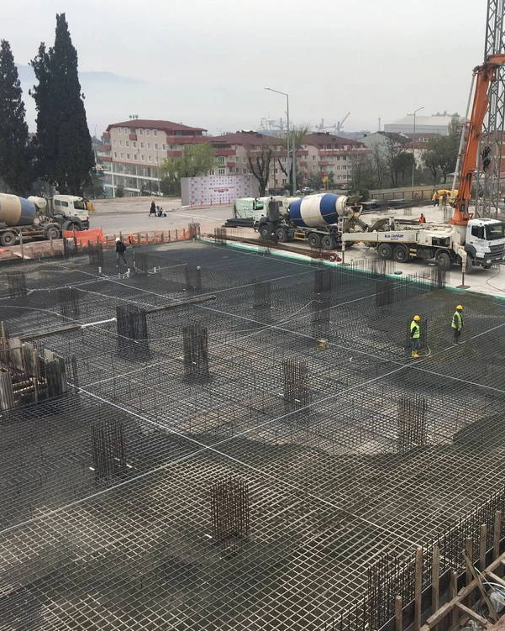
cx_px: 384
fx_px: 710
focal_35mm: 38
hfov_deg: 38.1
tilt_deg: -13.8
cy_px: 314
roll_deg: -1.7
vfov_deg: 47.9
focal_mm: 4.15
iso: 25
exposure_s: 1/1026
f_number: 2.2
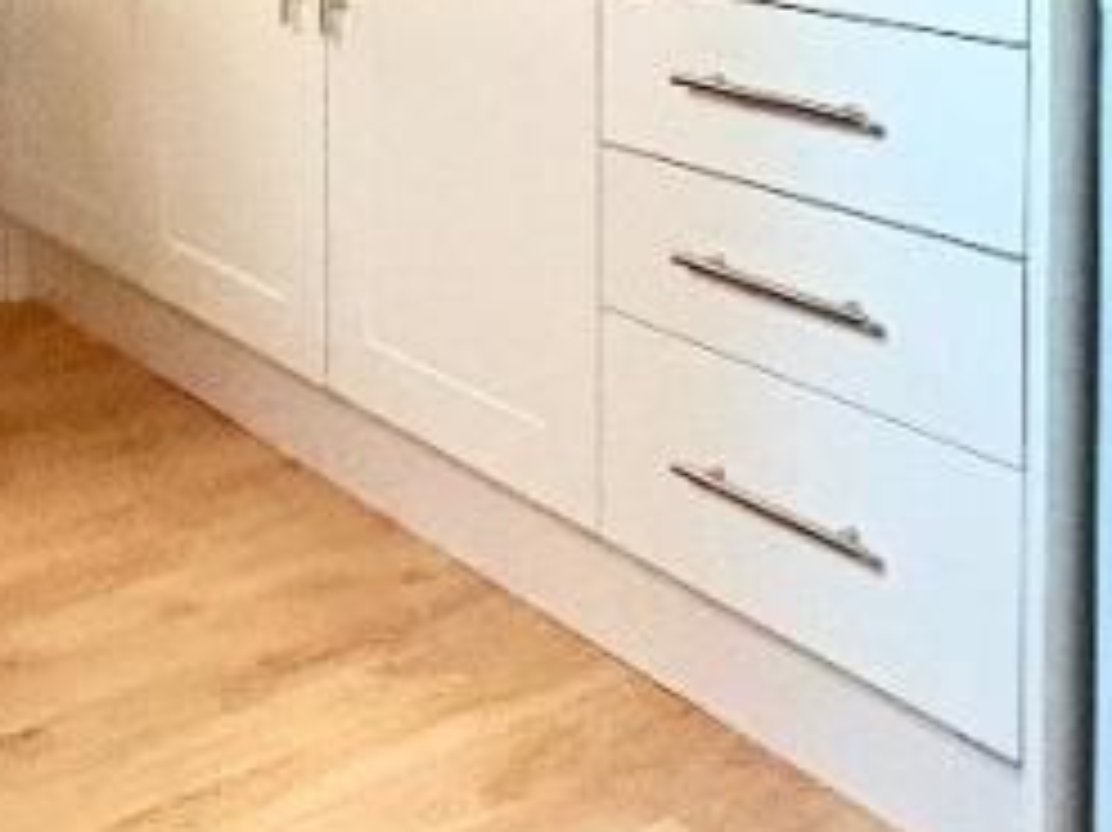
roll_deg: +0.7
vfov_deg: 22.9
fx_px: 1862
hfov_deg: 33.2
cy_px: -202
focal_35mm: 58
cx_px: 509
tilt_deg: -1.8
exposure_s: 1/50
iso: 800
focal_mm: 2.22
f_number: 2.2
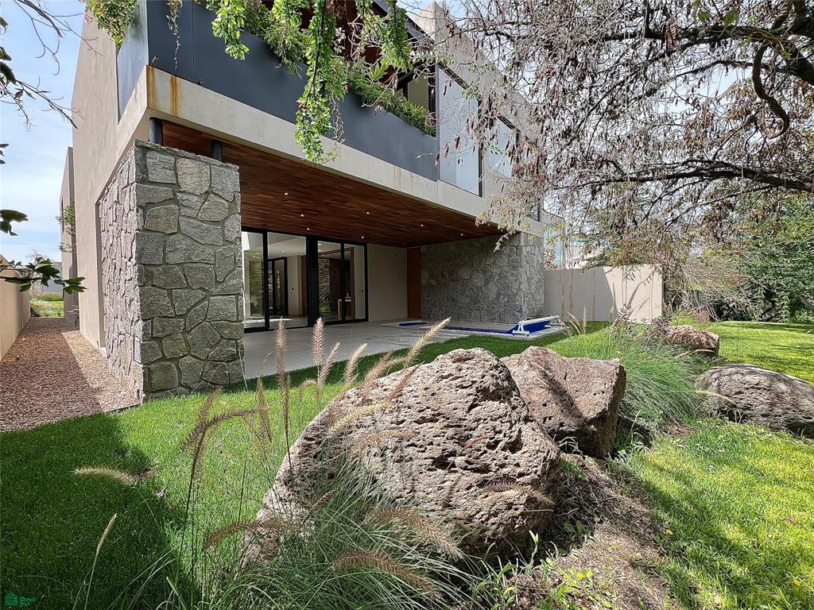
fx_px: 306
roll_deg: +0.7
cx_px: 407
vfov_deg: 89.9
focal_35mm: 13
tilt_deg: -2.1
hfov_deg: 106.2
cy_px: 305
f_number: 1.8
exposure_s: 1/359
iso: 32
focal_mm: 1.57
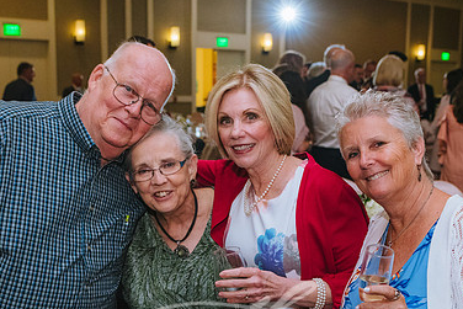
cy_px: 211
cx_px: 246
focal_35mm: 54
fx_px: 695
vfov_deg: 24.9
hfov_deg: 36.8
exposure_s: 1/125
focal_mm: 35
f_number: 4
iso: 3200
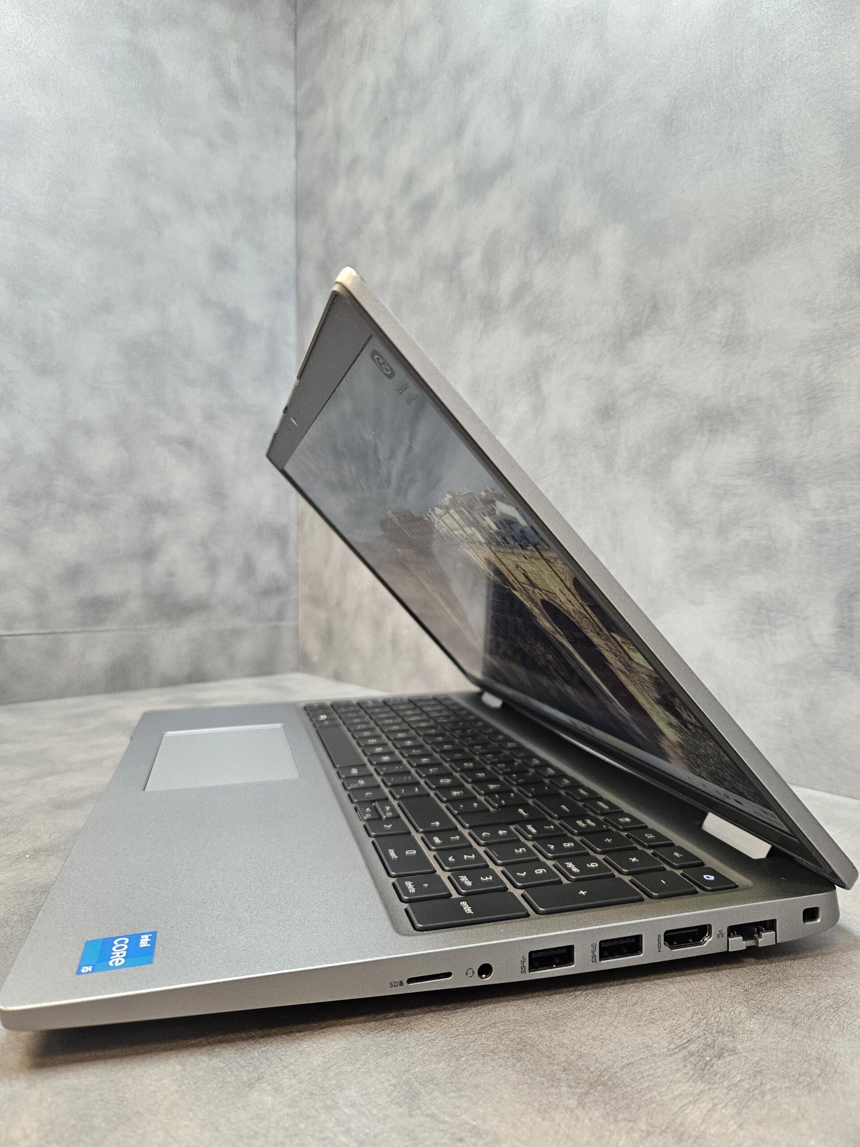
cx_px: 430
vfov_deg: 73.9
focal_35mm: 23
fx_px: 762
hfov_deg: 58.9
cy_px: 574
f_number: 1.8
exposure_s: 1/100
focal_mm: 5.4
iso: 320
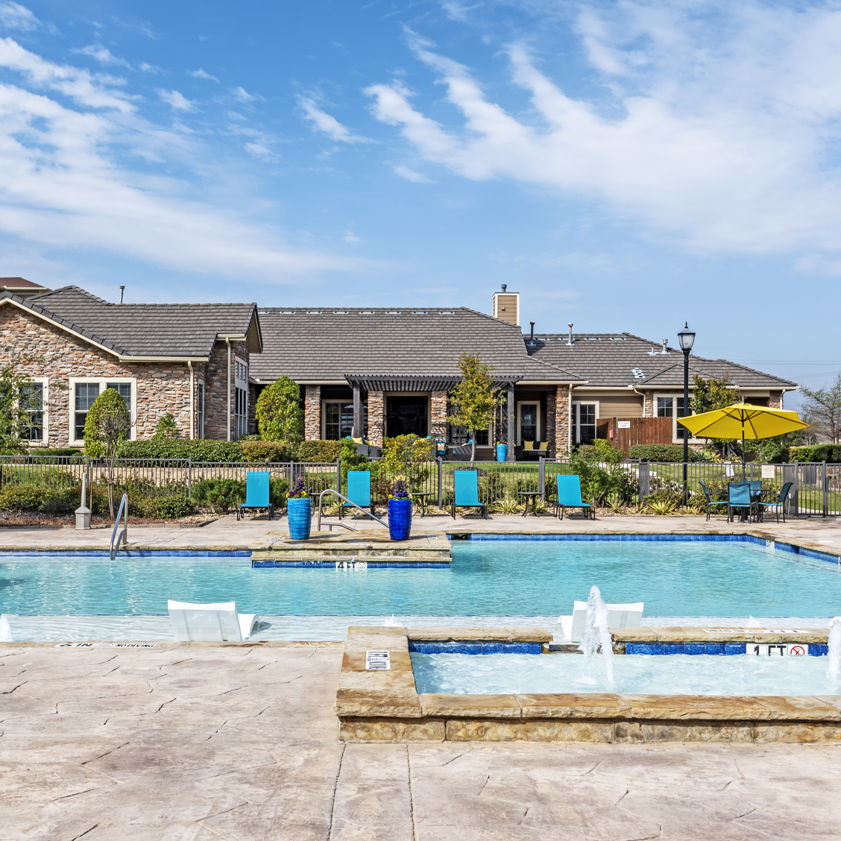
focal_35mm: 45
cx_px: 386
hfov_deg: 37.5
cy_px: 419
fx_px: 1237
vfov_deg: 37.6
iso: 200
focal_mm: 35
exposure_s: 1/320
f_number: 8
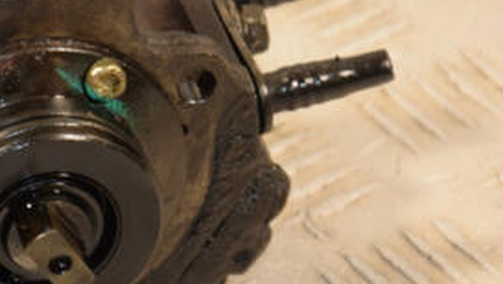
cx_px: -17
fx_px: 4834
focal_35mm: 362
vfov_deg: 3.4
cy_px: 112
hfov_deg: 5.9
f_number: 5.6
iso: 800
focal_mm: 105
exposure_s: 1/160
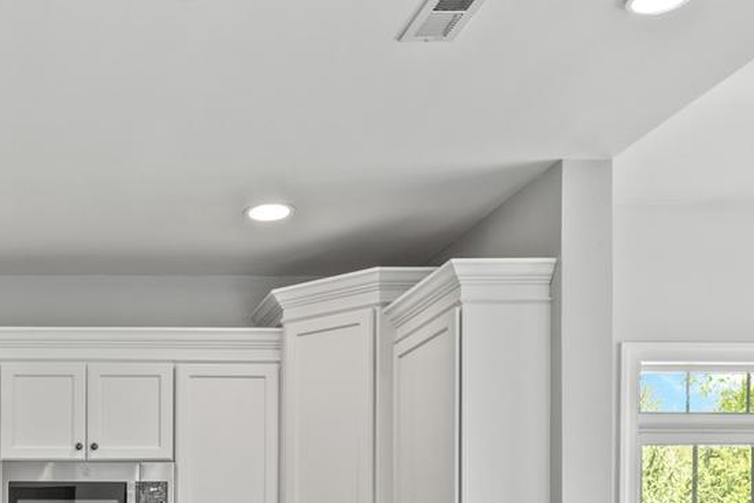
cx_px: -10
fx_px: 1090
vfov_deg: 23.6
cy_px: 614
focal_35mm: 52
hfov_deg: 34.5
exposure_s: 1/8
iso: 800
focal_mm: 14
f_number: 8
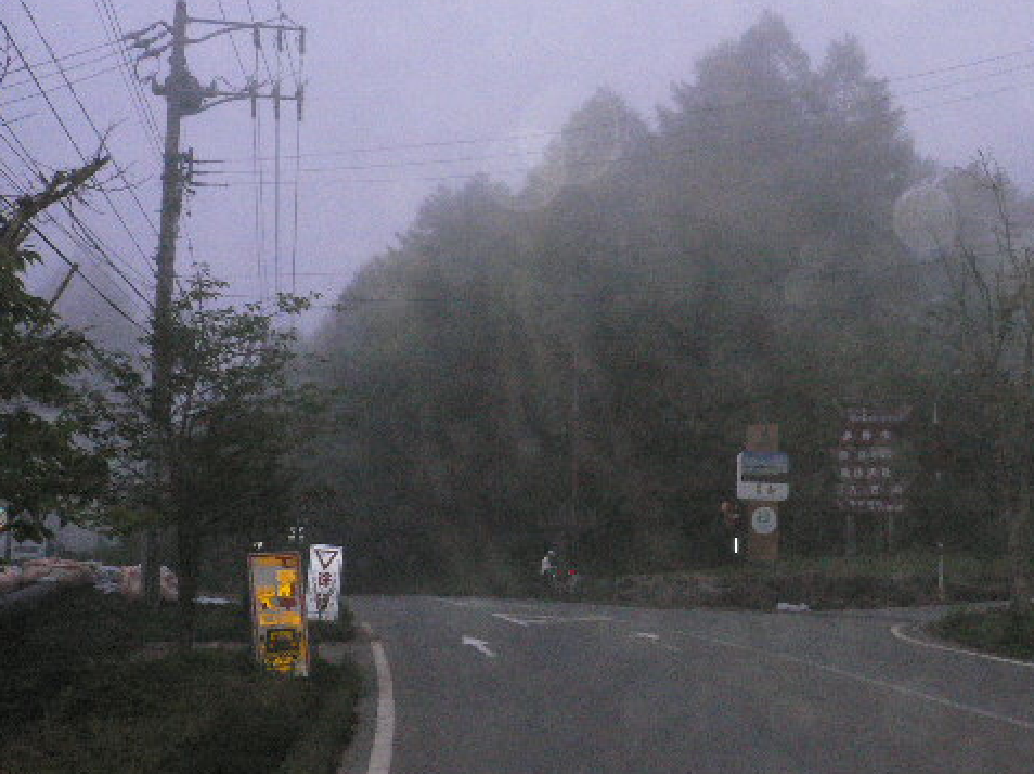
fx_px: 1403
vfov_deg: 30.8
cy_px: 403
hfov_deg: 40.2
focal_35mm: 47
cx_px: 648
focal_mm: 5.8
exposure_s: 1/60
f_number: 2.8
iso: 400
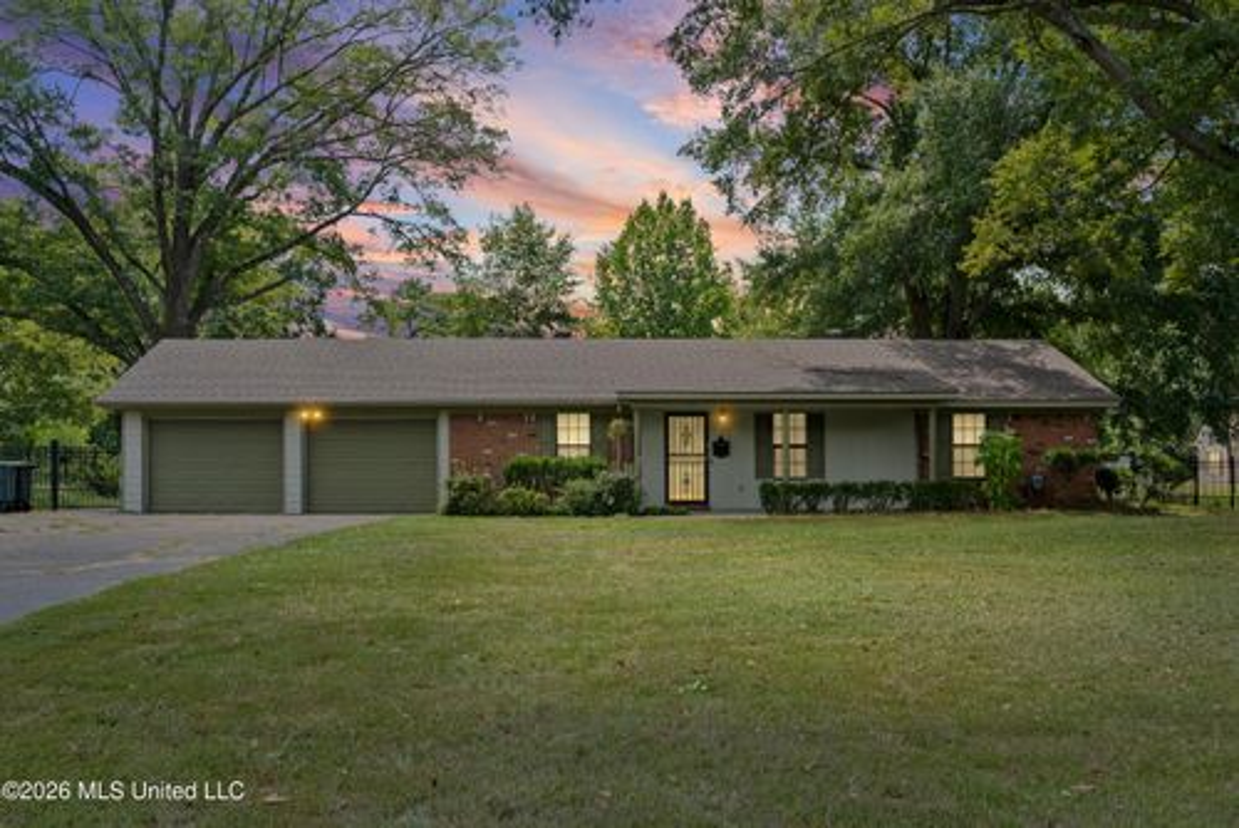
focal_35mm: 34
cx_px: 620
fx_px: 1171
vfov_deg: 38.9
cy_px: 414
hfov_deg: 55.8
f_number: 9
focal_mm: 34
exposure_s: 1/250
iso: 800
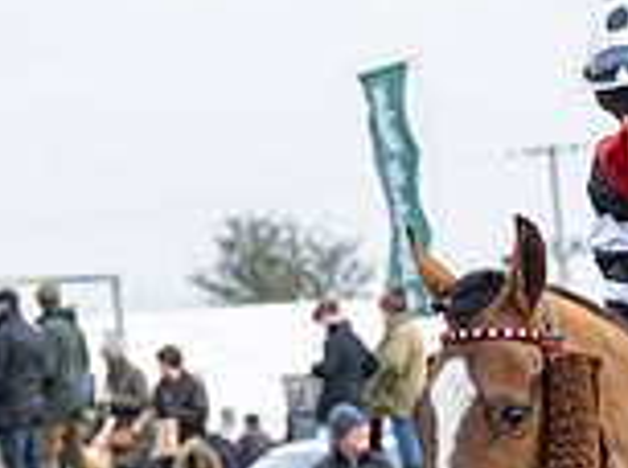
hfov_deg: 4.0
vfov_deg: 3.0
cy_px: 673
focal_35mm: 498
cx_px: 659
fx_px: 9013
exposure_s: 1/1600
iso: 800
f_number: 5
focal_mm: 78
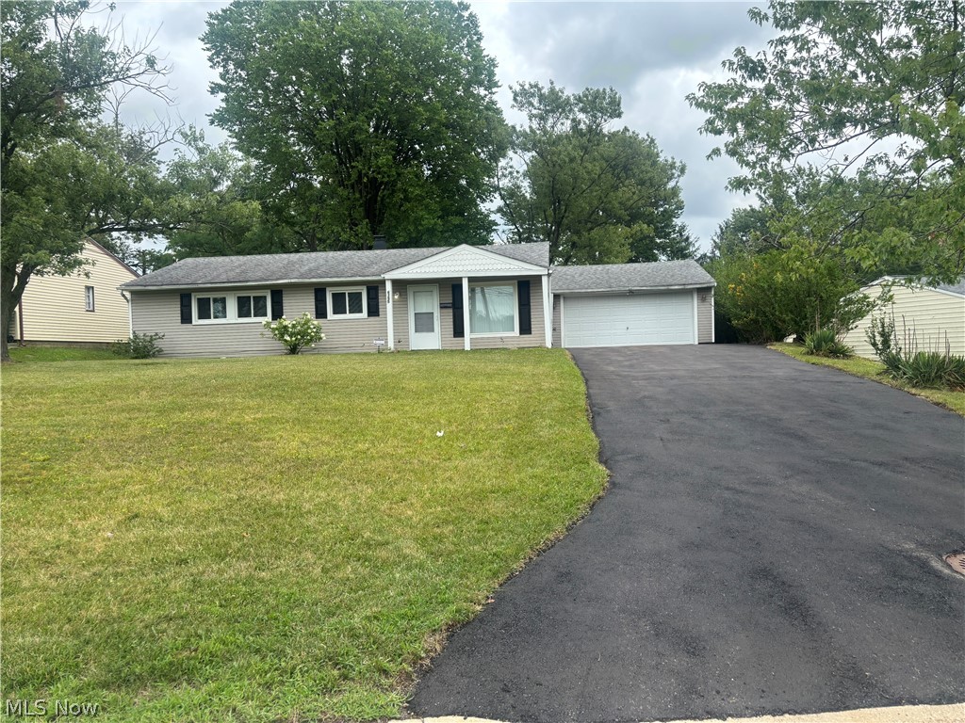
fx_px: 725
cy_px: 362
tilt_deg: +0.9
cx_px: 482
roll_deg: +2.6
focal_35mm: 26
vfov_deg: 53.1
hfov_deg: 67.3
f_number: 1.6
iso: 50
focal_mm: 5.96
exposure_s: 1/1263
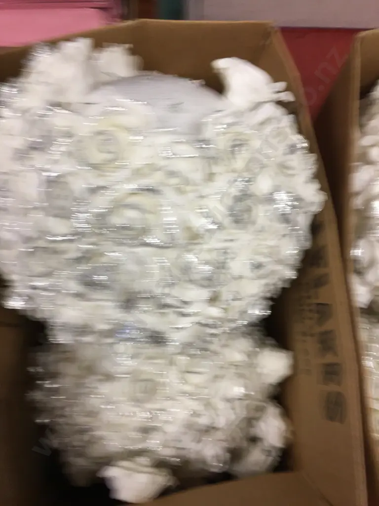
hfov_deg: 48.2
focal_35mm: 29
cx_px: 190
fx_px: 423
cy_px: 253
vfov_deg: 61.7
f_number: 2.2
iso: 50
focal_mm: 4.15
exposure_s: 1/17
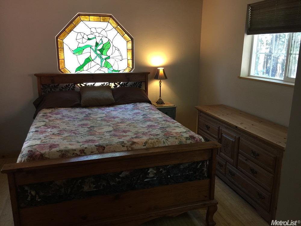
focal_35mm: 29
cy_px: 113
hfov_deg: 61.7
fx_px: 252
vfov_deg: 48.2
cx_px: 150
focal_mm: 4.15
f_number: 2.2
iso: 50
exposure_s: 1/15
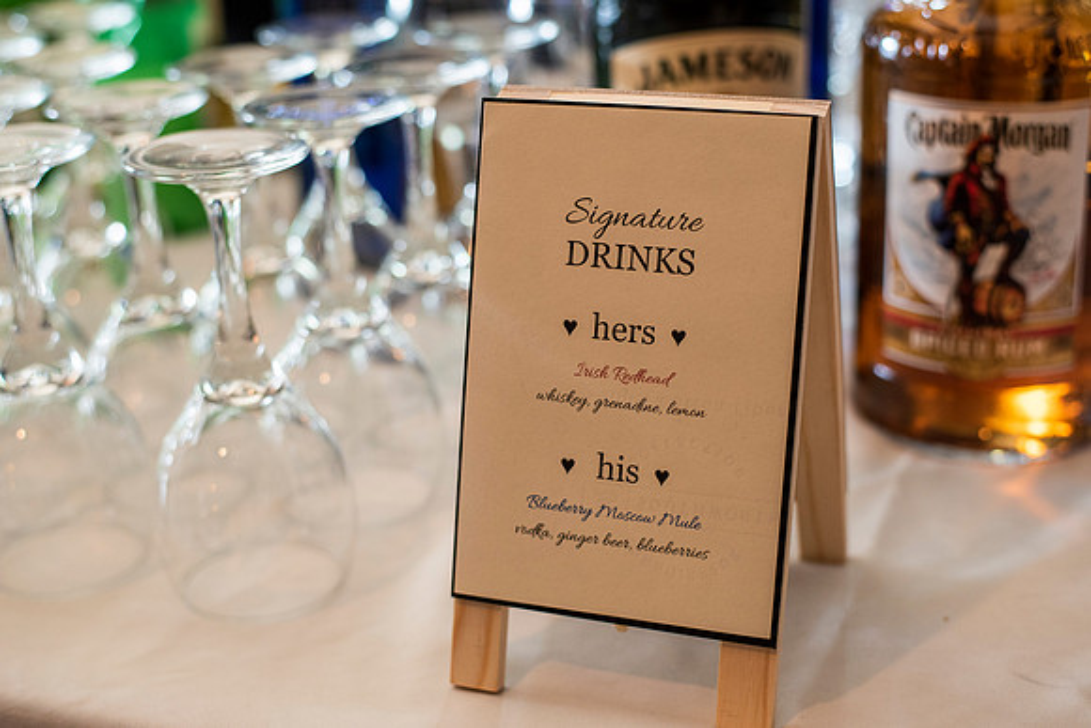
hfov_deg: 39.6
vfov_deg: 27.0
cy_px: 364
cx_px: 546
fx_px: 1516
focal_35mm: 50
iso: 800
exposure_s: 1/60
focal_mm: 50
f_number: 3.2
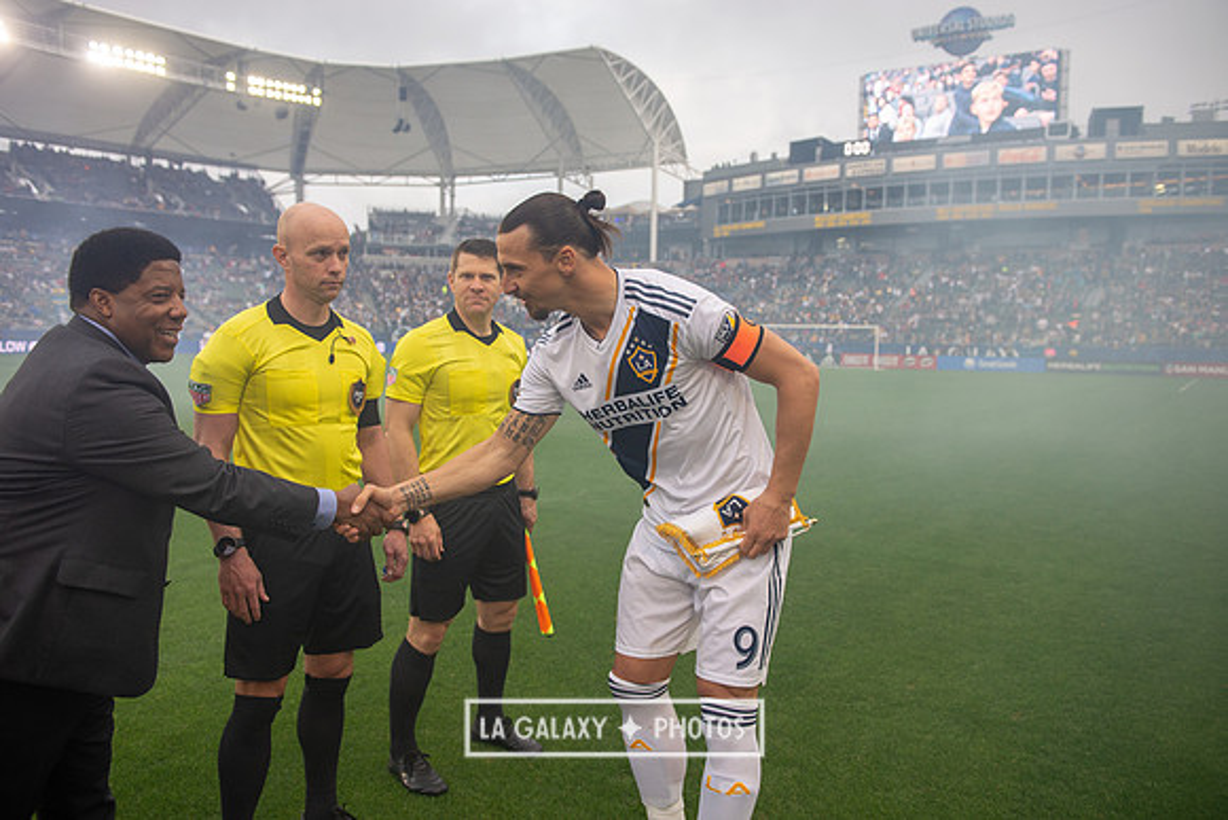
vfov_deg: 46.4
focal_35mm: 28
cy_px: 410
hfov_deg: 65.5
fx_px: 955
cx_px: 614
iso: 500
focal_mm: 28
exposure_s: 1/640
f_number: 3.5
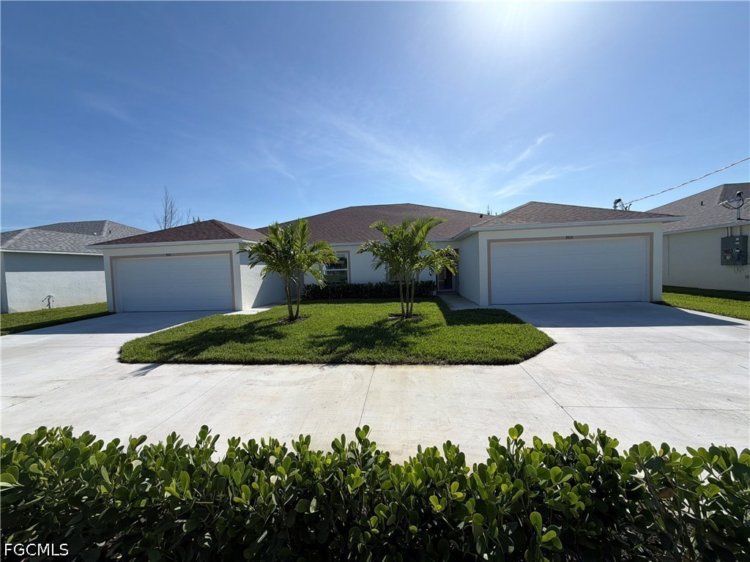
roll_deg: +1.1
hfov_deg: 102.1
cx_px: 375
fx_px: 303
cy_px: 281
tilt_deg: -2.7
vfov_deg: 85.7
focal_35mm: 14
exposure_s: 1/1464
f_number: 2.2
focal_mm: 2.22
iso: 20
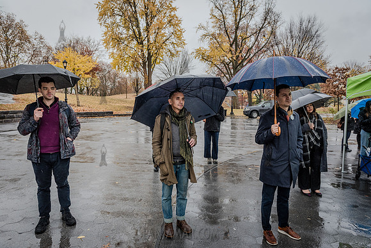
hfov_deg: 73.7
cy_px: 124
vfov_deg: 53.2
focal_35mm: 24
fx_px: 247
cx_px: 186
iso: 640
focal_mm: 24
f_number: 5.6
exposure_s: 1/400
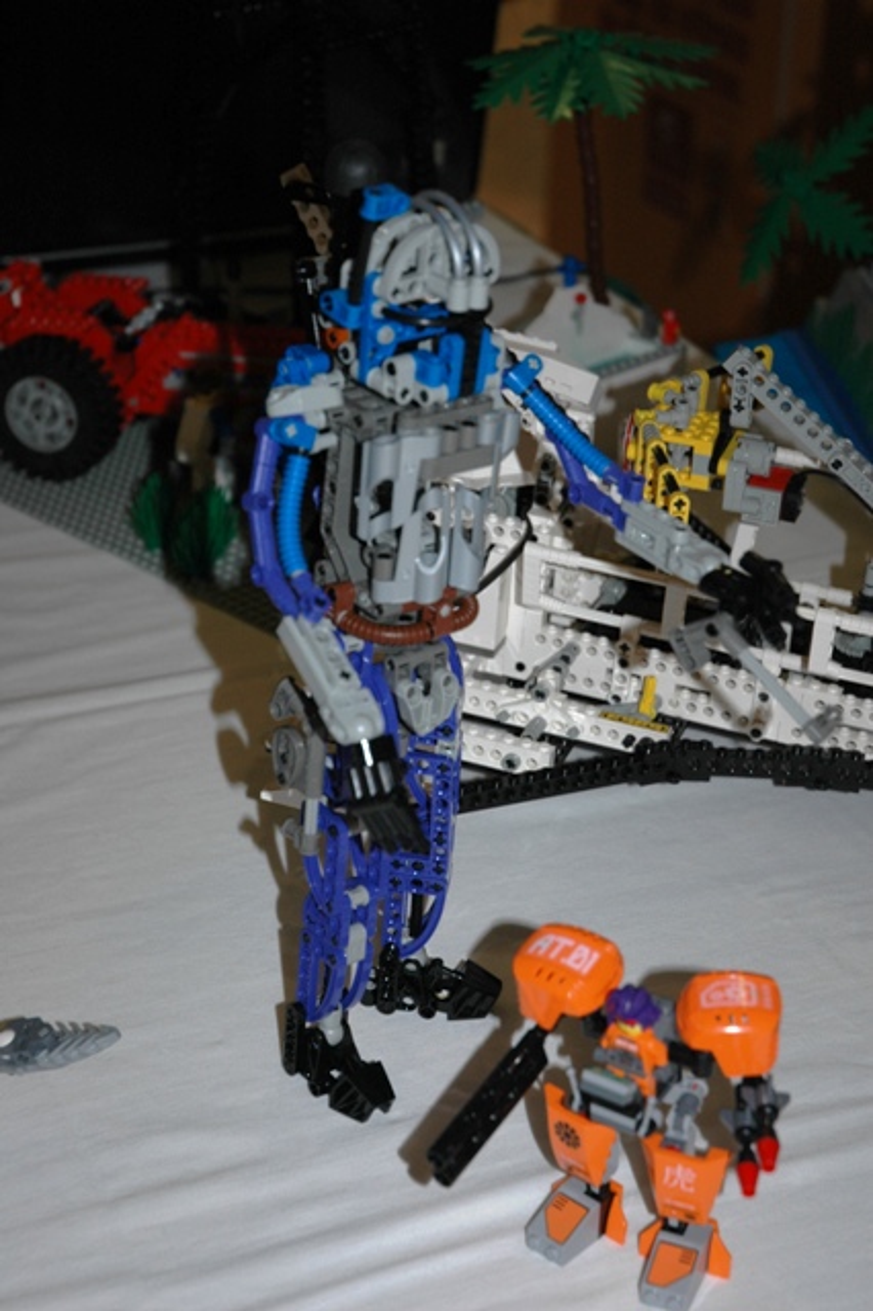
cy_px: 656
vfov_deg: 28.1
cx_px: 436
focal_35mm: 72
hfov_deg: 18.9
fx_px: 2622
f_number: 4.5
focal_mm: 48
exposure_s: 1/60
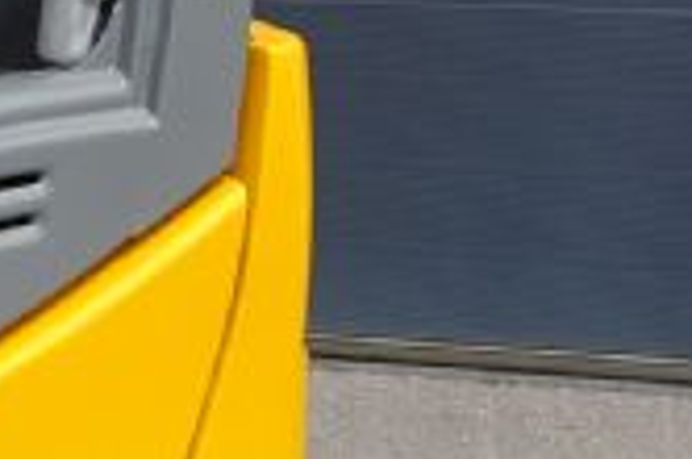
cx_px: -980
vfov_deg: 8.1
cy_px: -4
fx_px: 3204
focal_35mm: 167
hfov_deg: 10.6
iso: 125
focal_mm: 9.91
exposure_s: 1/500
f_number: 5.6
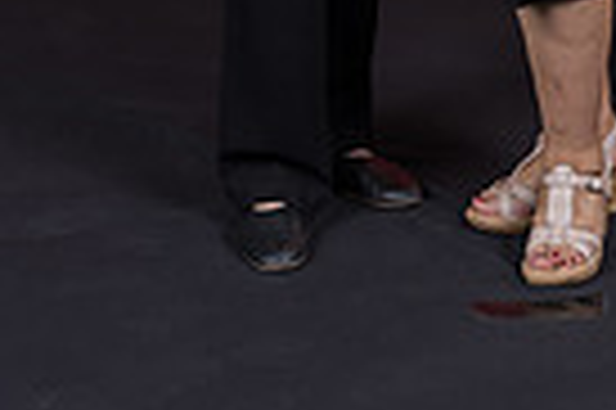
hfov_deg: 12.2
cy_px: -486
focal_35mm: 167
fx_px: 2854
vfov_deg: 7.8
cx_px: 548
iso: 125
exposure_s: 1/160
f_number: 5
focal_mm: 33.7
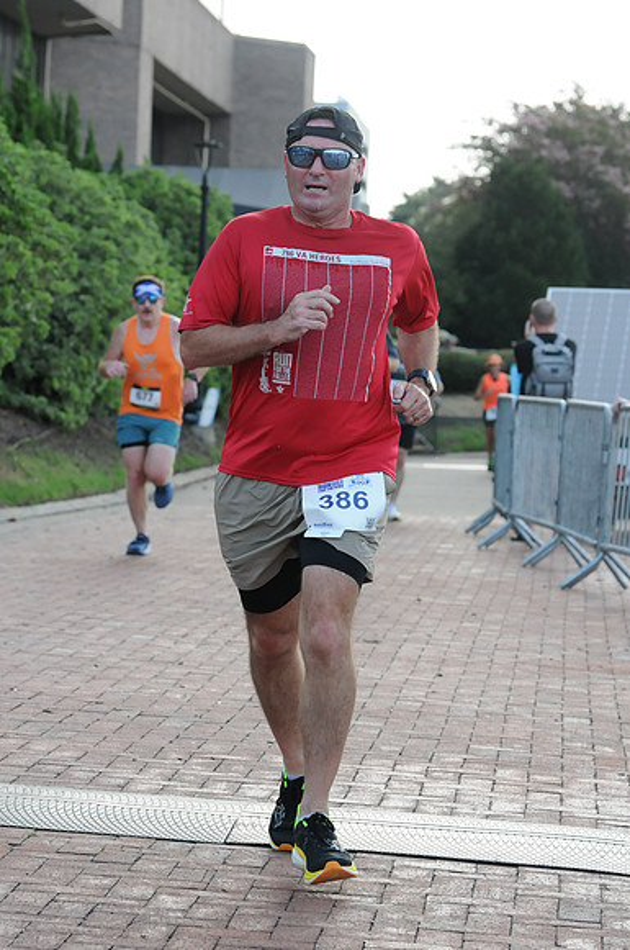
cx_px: 315
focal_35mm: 129
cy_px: 475
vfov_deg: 15.9
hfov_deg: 10.6
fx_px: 3396
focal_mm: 86
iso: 800
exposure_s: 1/800
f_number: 5
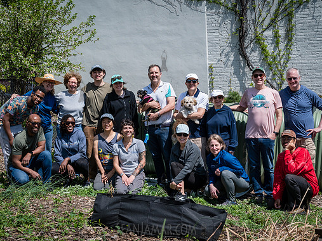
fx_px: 511
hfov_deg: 34.9
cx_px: 163
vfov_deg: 26.5
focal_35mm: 55
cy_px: 122
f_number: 8
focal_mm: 50
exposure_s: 1/1250
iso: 500
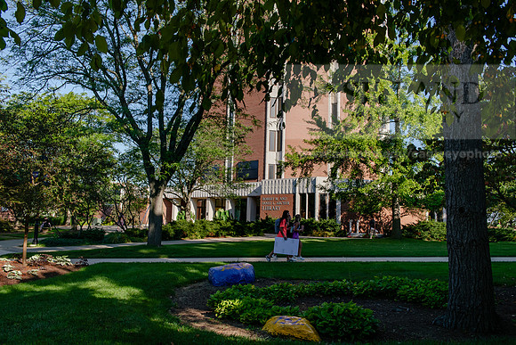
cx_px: 258
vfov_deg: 41.1
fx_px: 459
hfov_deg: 58.7
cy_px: 172
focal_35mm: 32
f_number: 8
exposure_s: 1/320
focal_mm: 32
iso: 200
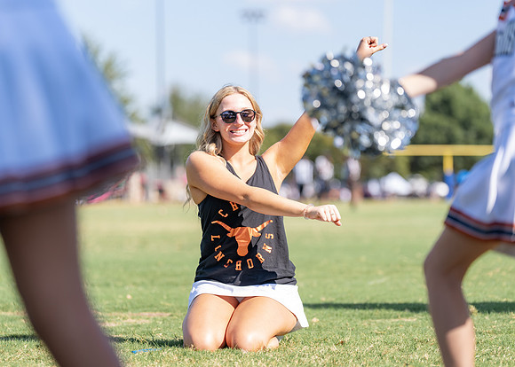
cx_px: 258
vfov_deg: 10.5
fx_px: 2002
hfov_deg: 14.7
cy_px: 184
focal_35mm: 137
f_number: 2.8
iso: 160
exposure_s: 1/1250
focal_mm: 129
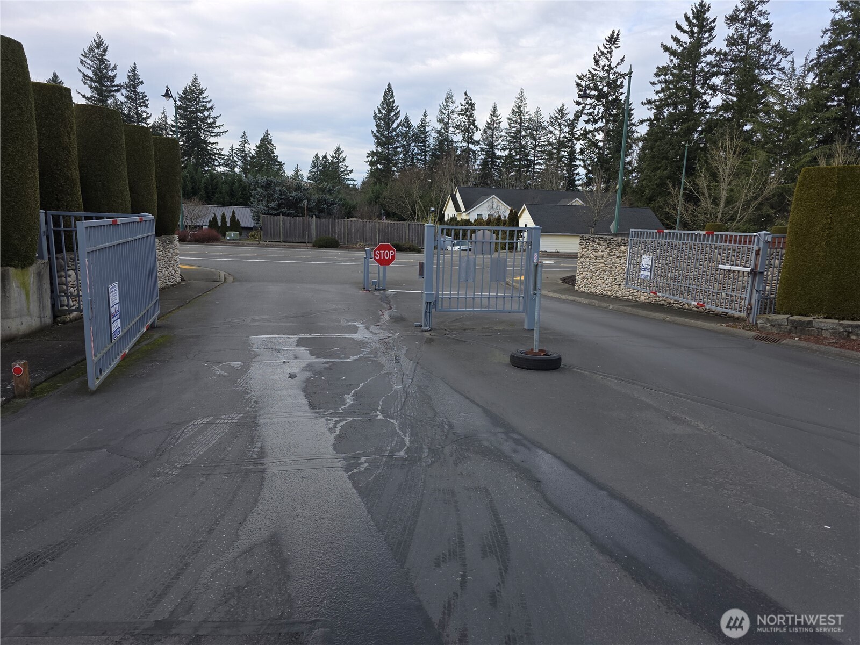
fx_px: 571
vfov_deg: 58.9
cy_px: 322
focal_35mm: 23
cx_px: 430
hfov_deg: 73.9
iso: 12
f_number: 1.7
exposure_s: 1/284
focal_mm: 6.3
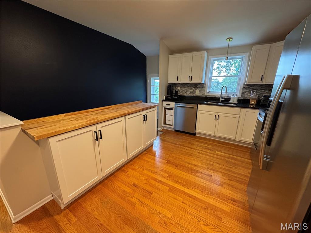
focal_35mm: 14
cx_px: 156
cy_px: 116
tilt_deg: -15.5
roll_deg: -0.6
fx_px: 126
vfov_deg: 85.7
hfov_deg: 102.1
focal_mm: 2.22
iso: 320
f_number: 2.2
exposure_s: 1/60
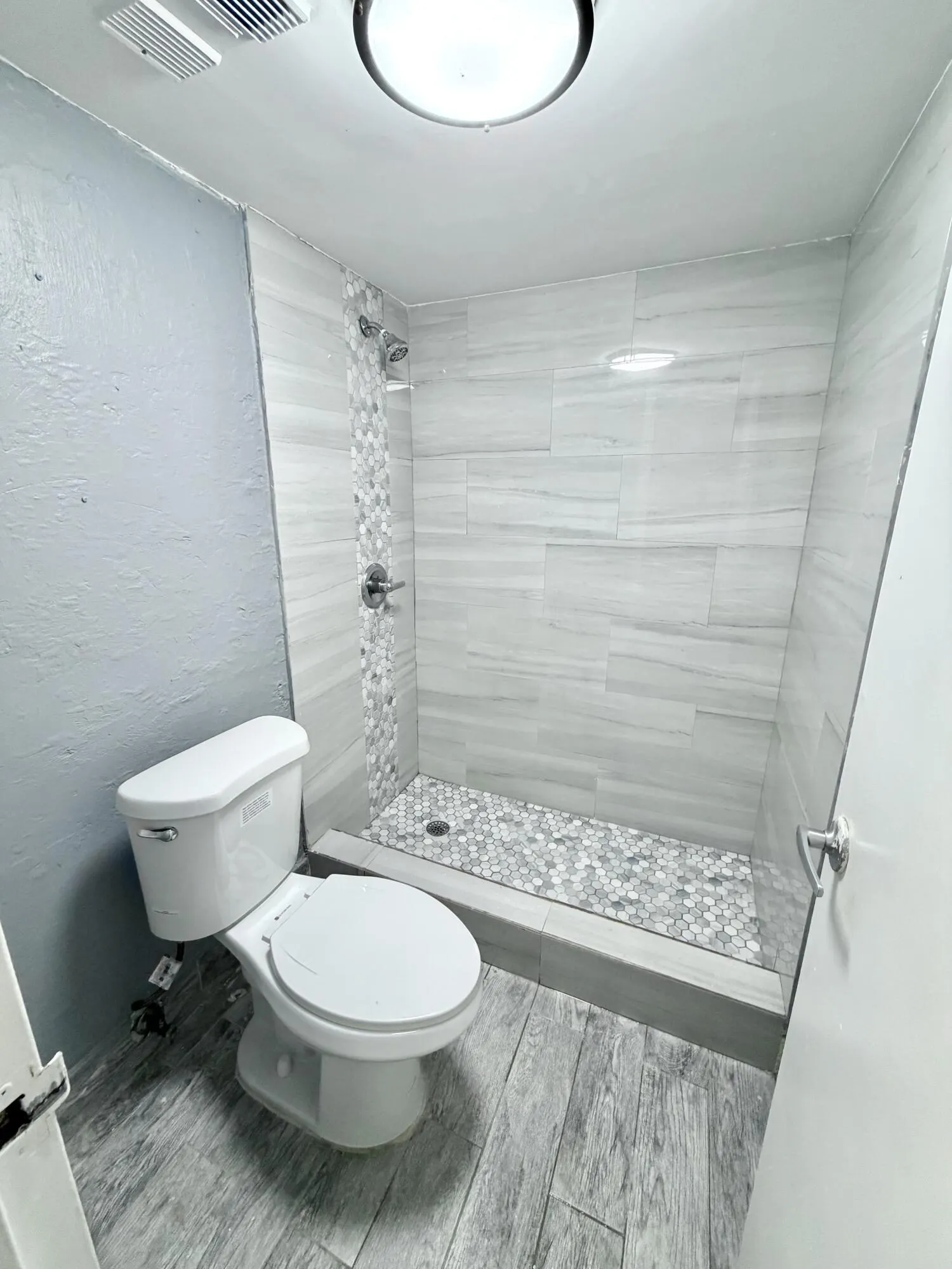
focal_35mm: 14
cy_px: 634
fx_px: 513
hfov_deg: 85.7
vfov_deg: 102.1
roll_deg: -1.4
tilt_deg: -12.9
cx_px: 476
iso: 320
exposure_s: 1/120
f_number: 2.2
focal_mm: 2.22
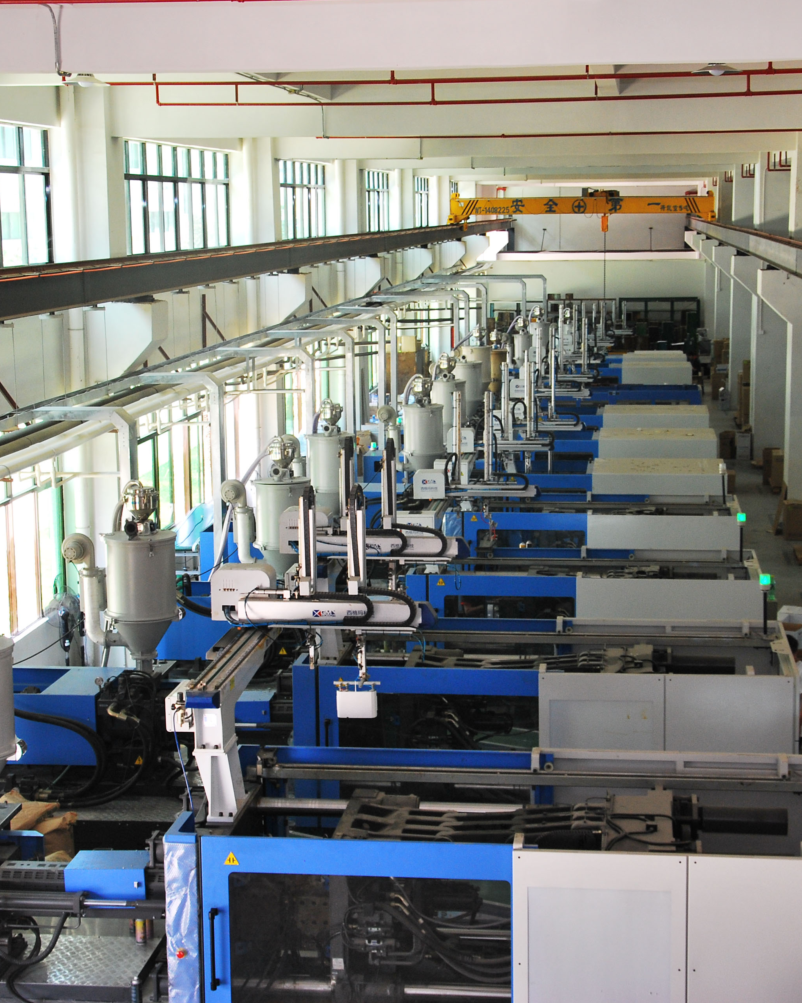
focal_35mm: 64
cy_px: 501
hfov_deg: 23.8
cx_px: 428
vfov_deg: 29.6
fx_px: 1899
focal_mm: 30
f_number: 7.1
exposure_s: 1/60
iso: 400
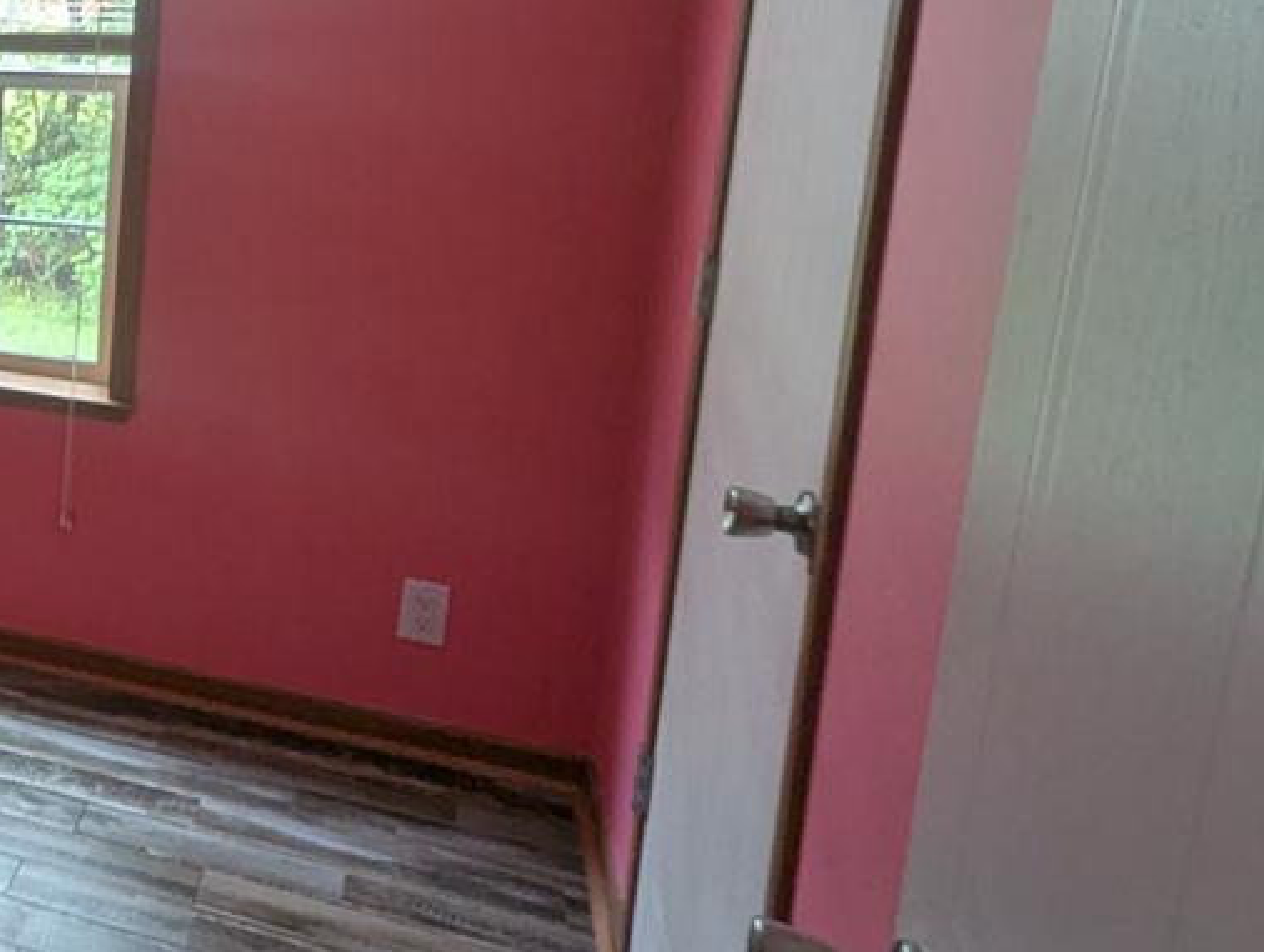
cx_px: -407
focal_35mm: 37
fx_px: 1353
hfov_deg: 34.3
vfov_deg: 37.4
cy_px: 190
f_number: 2.2
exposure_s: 1/23.8
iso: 97
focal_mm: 1.95
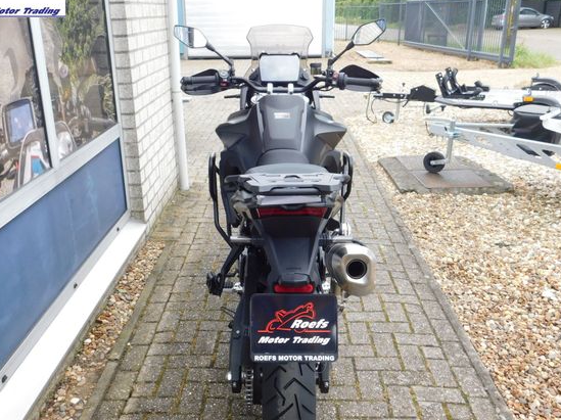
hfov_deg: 52.6
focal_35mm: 35
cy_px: 240
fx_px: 567
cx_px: 262
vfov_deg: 40.6
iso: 125
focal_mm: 5.3
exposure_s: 1/200
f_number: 3.2
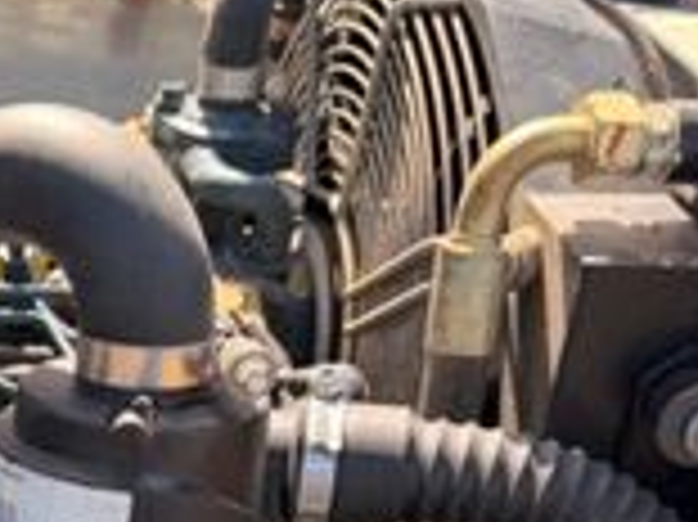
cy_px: 621
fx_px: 1874
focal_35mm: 93
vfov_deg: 15.3
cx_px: -216
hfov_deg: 19.4
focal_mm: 6.76
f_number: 1.78
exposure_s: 1/772
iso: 80
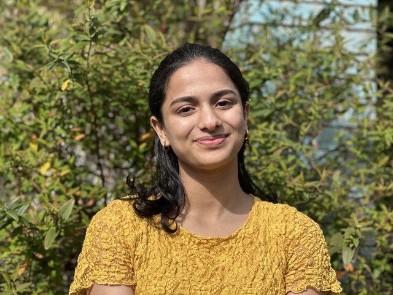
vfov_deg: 19.1
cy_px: 148
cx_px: 196
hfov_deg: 25.3
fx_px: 874
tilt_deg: +0.9
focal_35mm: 77
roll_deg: -0.7
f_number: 2.8
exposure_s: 1/531
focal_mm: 9
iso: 32
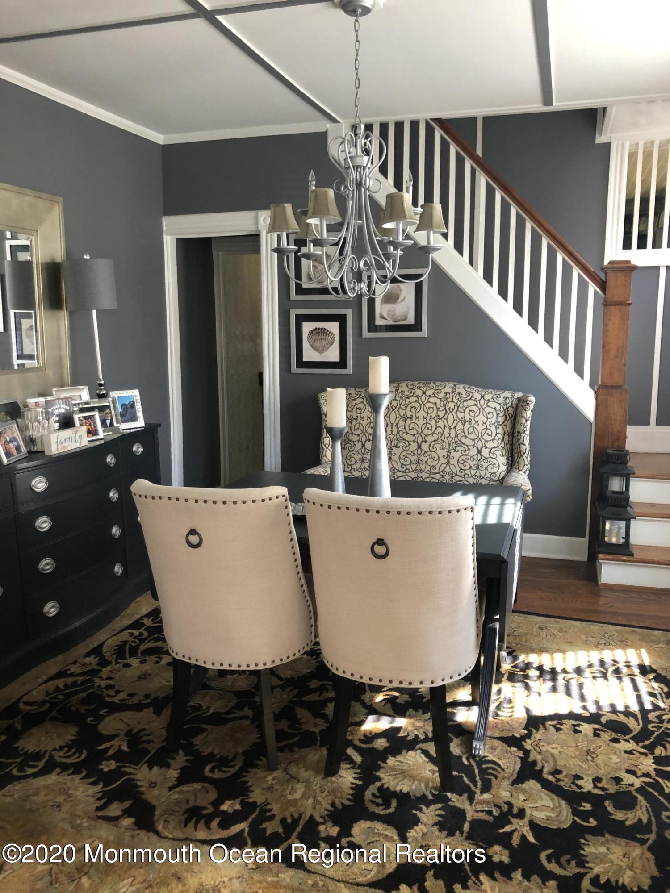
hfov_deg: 49.7
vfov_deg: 63.4
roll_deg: +1.5
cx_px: 335
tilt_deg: -8.4
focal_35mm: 28
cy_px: 446
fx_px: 723
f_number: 1.8
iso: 40
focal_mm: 3.99
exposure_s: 1/15
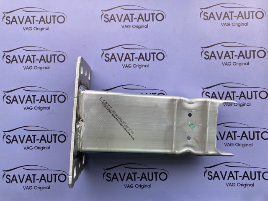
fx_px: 217
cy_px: 100
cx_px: 134
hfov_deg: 63.5
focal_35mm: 28
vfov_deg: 49.7
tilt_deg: -88.4
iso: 32
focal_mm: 3.99
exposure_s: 1/121
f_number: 1.8
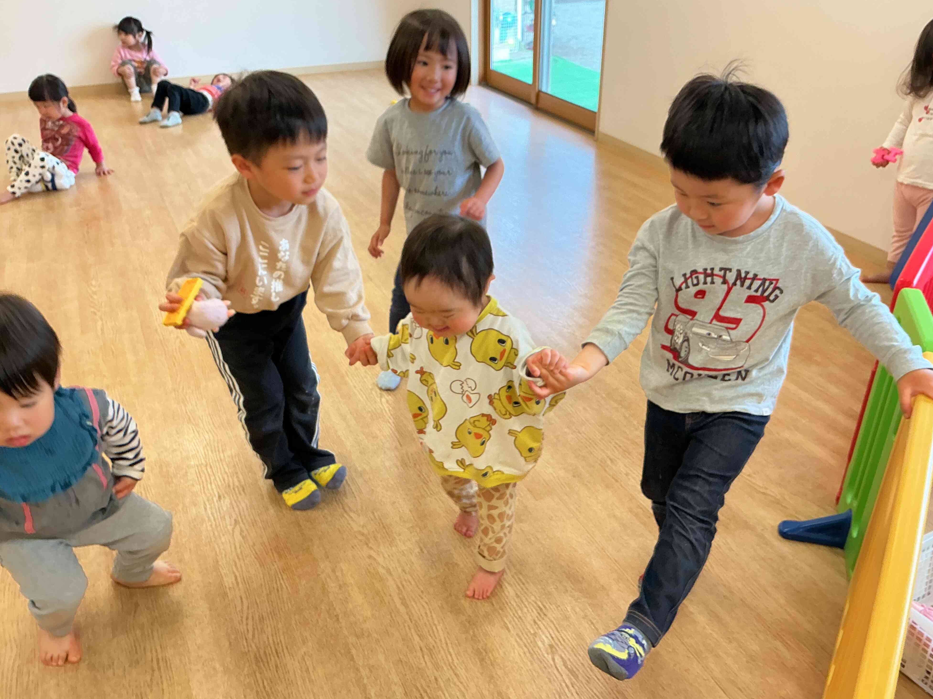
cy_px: 357
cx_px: 478
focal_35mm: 30
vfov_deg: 46.8
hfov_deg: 60.0
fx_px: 809
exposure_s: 1/60
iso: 40
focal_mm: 3
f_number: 1.8
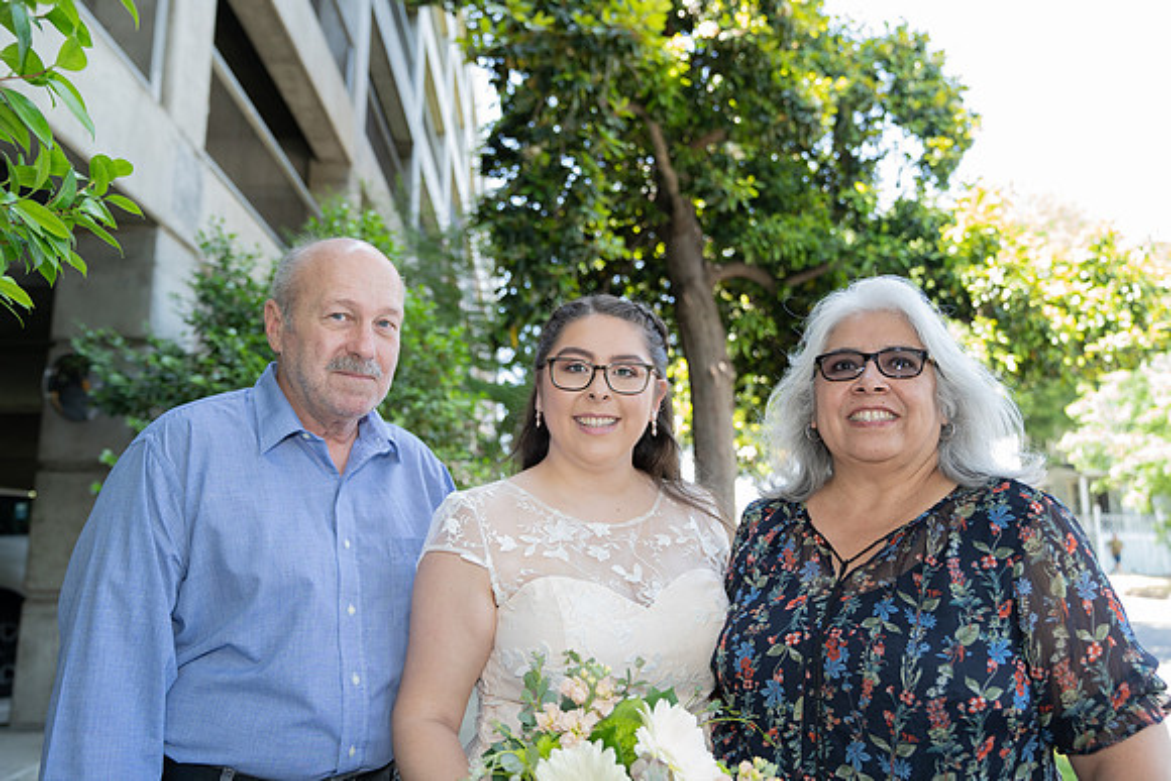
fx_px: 846
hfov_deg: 69.4
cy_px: 390
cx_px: 586
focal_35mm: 26
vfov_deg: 49.6
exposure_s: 1/250
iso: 640
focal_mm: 26
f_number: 3.2
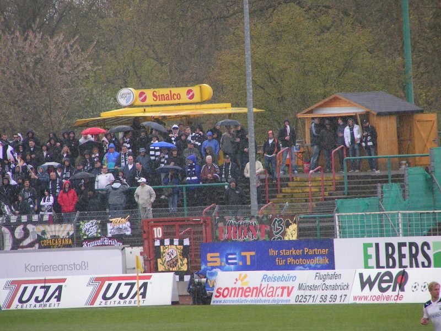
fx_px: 4841
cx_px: 220
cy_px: 166
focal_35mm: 380
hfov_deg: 5.2
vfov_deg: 3.9
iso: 160
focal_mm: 58
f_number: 3.5
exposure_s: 1/400
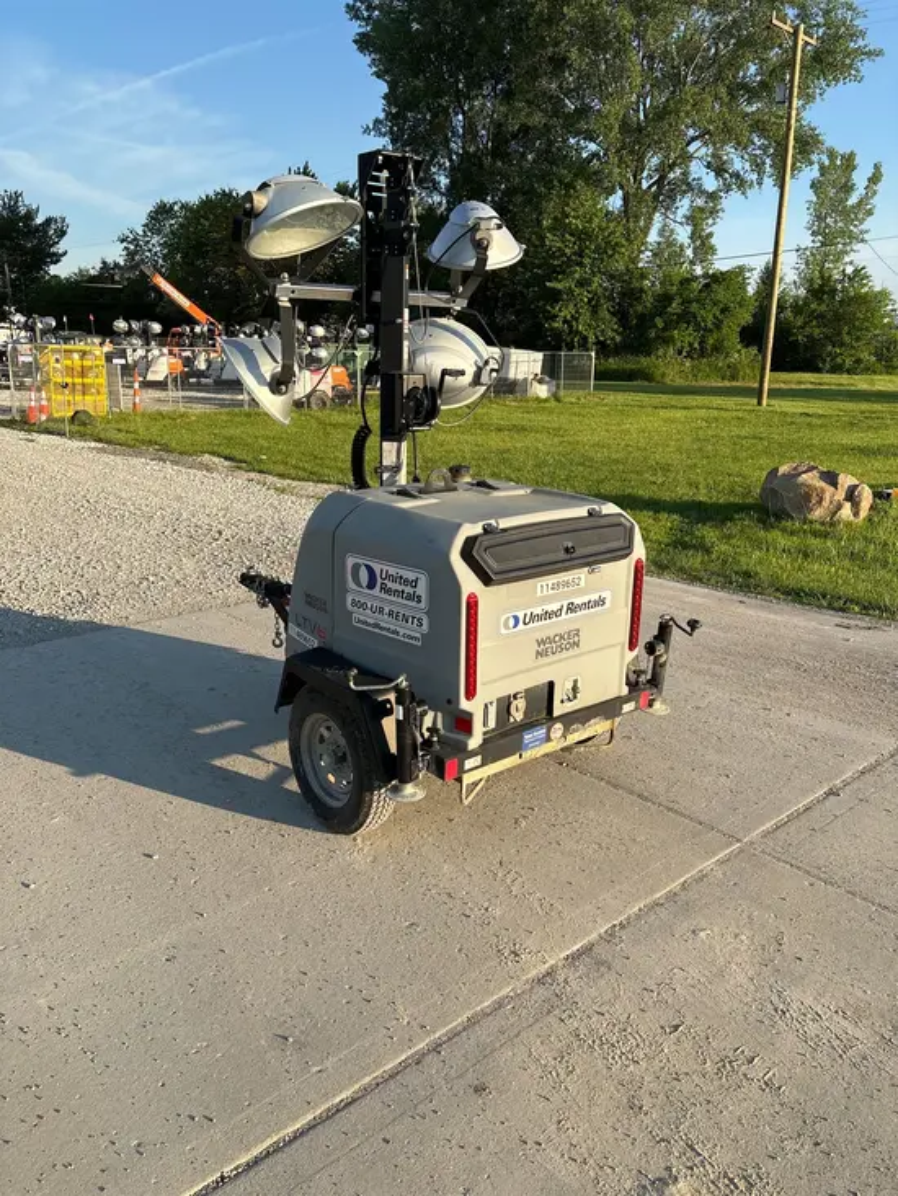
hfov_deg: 53.1
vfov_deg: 67.3
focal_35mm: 26
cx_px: 449
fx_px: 899
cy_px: 598
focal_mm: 5.96
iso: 50
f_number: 1.6
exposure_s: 1/1812
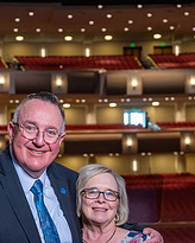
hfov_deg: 15.8
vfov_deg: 19.3
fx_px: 700
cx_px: 55
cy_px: 237
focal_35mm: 97
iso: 1600
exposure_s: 1/160
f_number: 4
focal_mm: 47
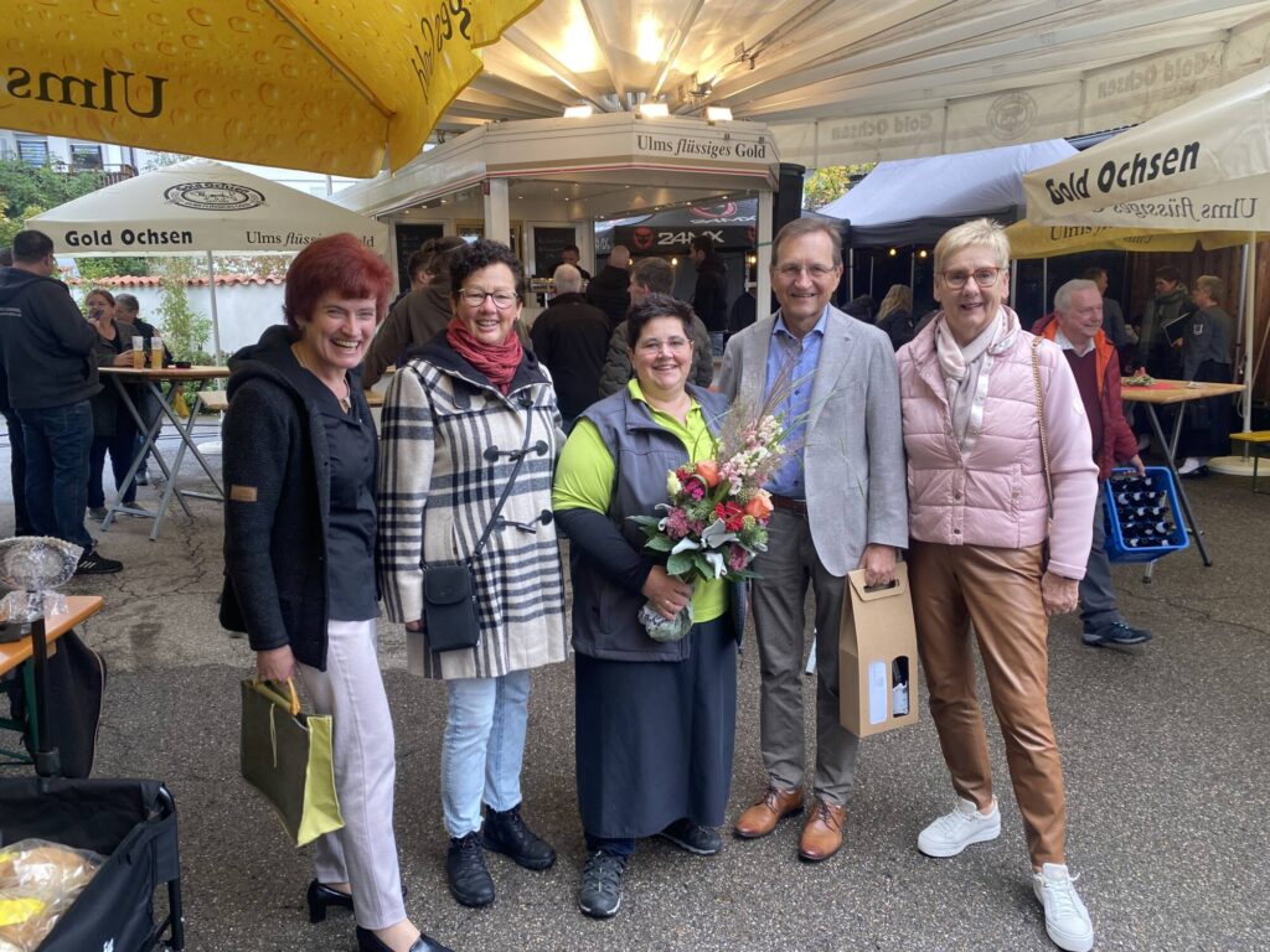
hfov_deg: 67.3
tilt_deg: -11.1
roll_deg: +0.7
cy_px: 476
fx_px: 954
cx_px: 635
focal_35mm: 26
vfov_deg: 53.1
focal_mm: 4.25
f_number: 1.8
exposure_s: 1/100
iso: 80
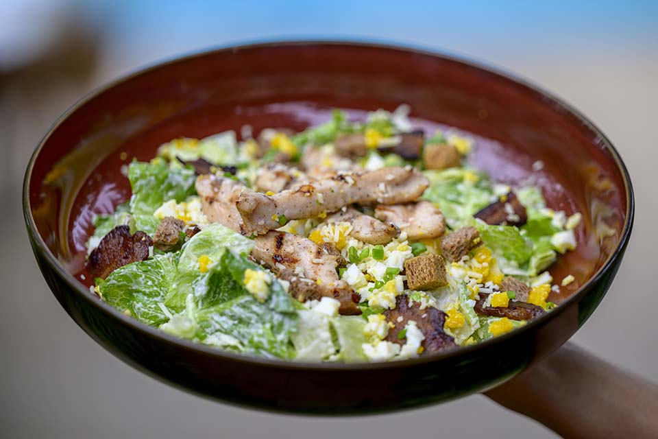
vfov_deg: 8.6
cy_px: 220
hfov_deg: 12.8
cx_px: 329
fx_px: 2924
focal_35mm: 160
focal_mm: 160
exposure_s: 1/500
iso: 80
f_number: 2.8
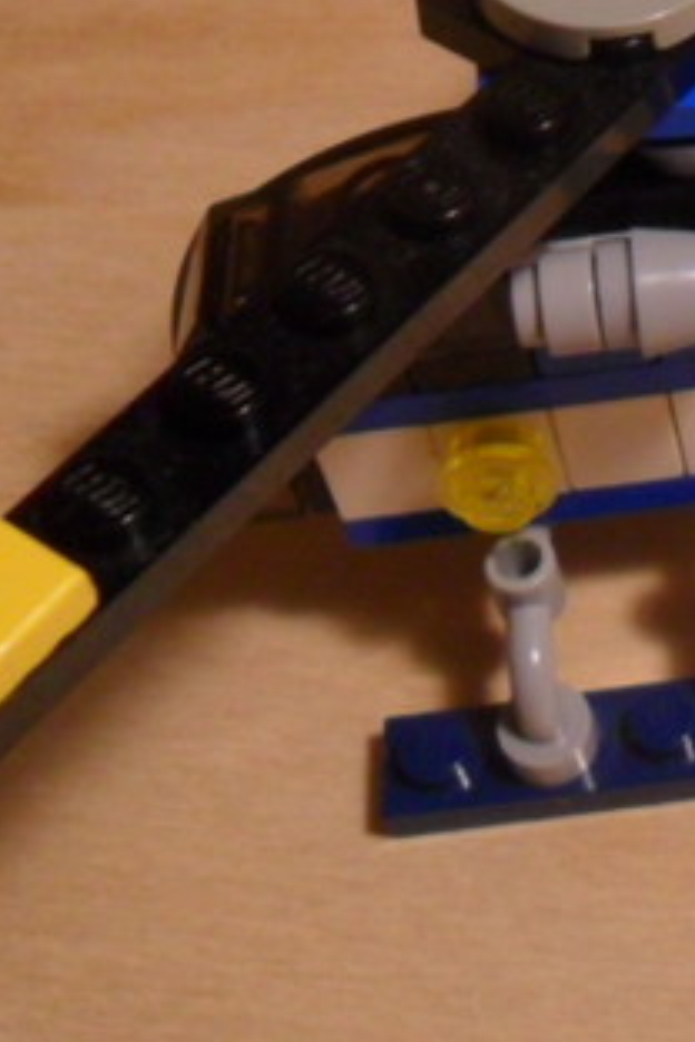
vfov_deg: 24.6
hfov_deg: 16.1
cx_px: 862
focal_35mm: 81
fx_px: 2345
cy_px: 192
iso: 200
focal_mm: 4.9
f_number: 3.5
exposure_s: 1/20
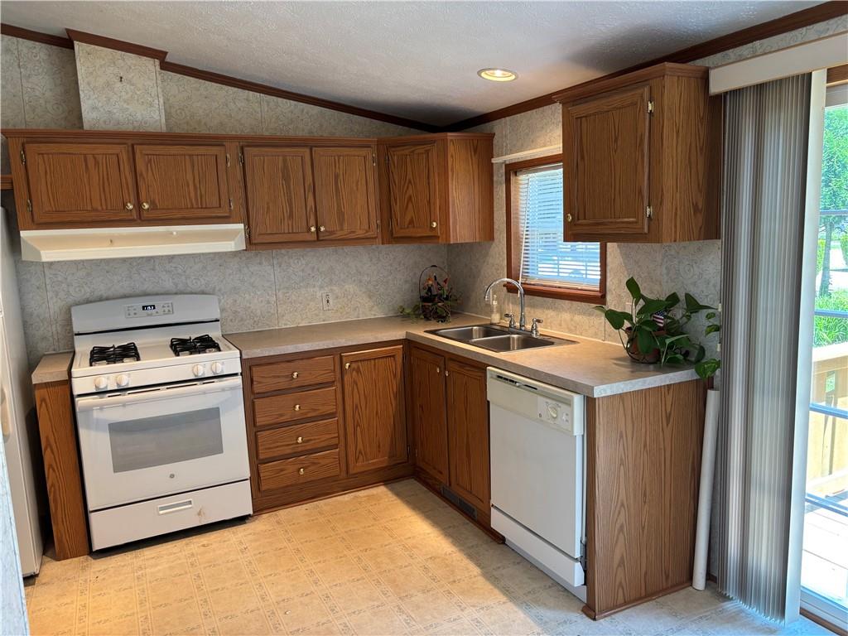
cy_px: 318
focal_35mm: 26
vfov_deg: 53.1
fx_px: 637
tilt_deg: -8.3
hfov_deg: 67.3
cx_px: 424
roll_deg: +2.4
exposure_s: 1/60
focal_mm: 5.96
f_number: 1.6
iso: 80
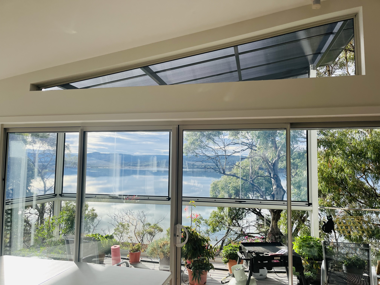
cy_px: 142
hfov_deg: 67.3
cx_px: 190
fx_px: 285
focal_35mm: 26
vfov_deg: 53.1
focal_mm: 5.1
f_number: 1.6
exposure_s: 1/1517
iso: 50
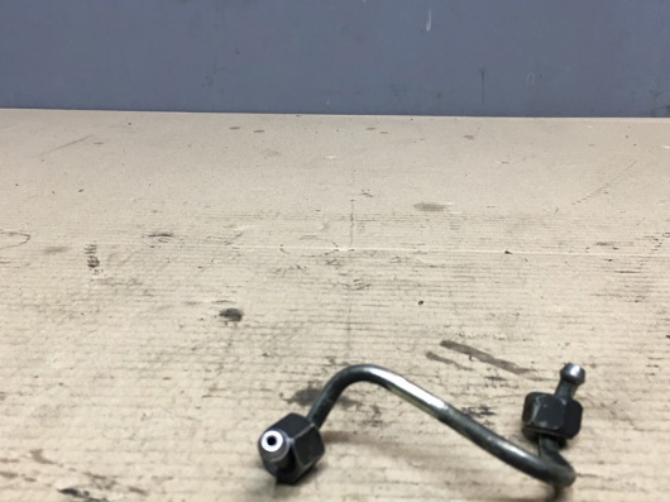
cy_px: 286
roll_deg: -1.6
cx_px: 353
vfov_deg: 40.6
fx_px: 677
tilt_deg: -22.7
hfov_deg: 52.6
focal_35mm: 35
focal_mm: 4.15
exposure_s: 1/33
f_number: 2.2
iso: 50
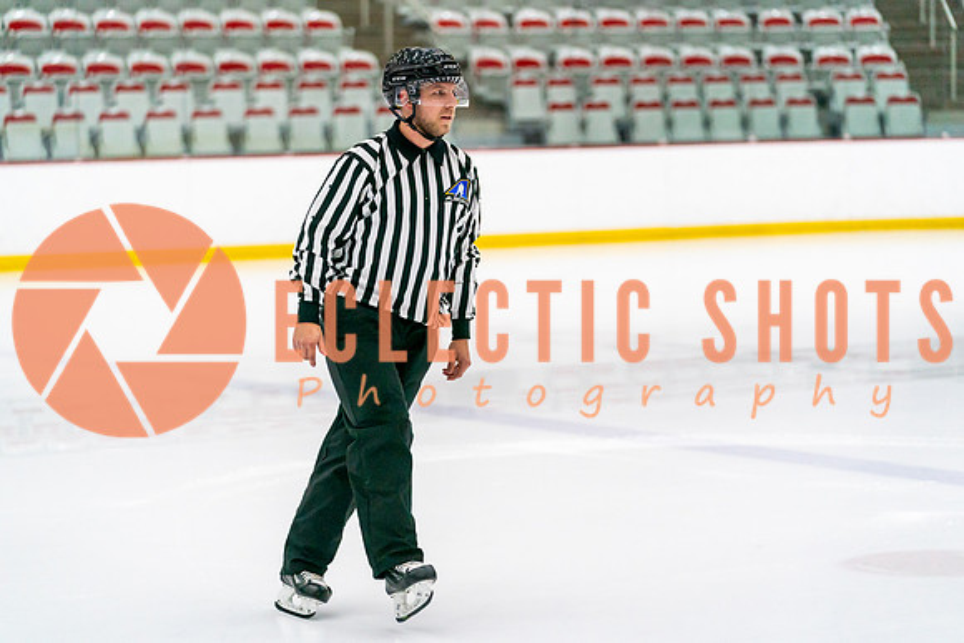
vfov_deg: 11.6
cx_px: 482
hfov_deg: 17.3
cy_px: 322
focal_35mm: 118
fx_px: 3160
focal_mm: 118
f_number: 2.8
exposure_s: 1/1250
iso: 3200
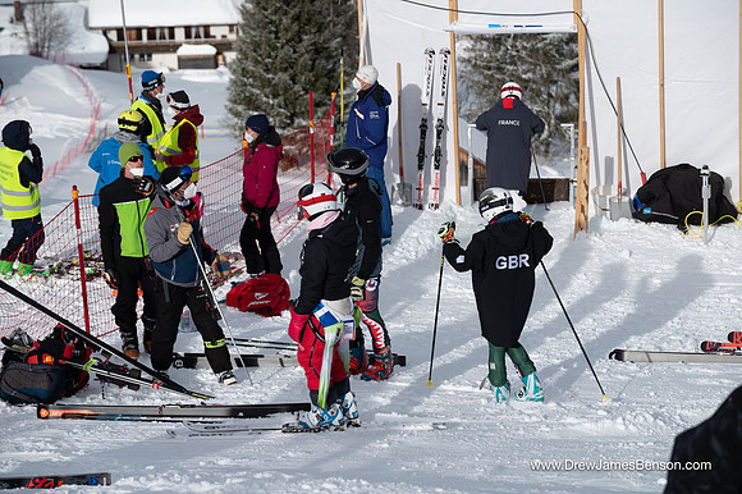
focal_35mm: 150
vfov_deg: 9.1
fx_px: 3090
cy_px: 247
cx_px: 371
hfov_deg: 13.7
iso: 320
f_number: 7.1
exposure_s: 1/3200
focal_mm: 150
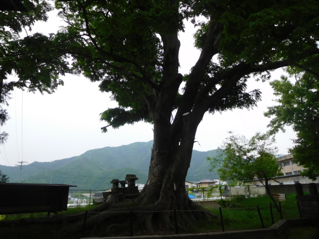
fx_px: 230
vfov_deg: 54.9
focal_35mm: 25
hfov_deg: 69.4
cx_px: 160
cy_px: 120
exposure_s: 1/400
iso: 125
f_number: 3.4
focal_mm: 4.5
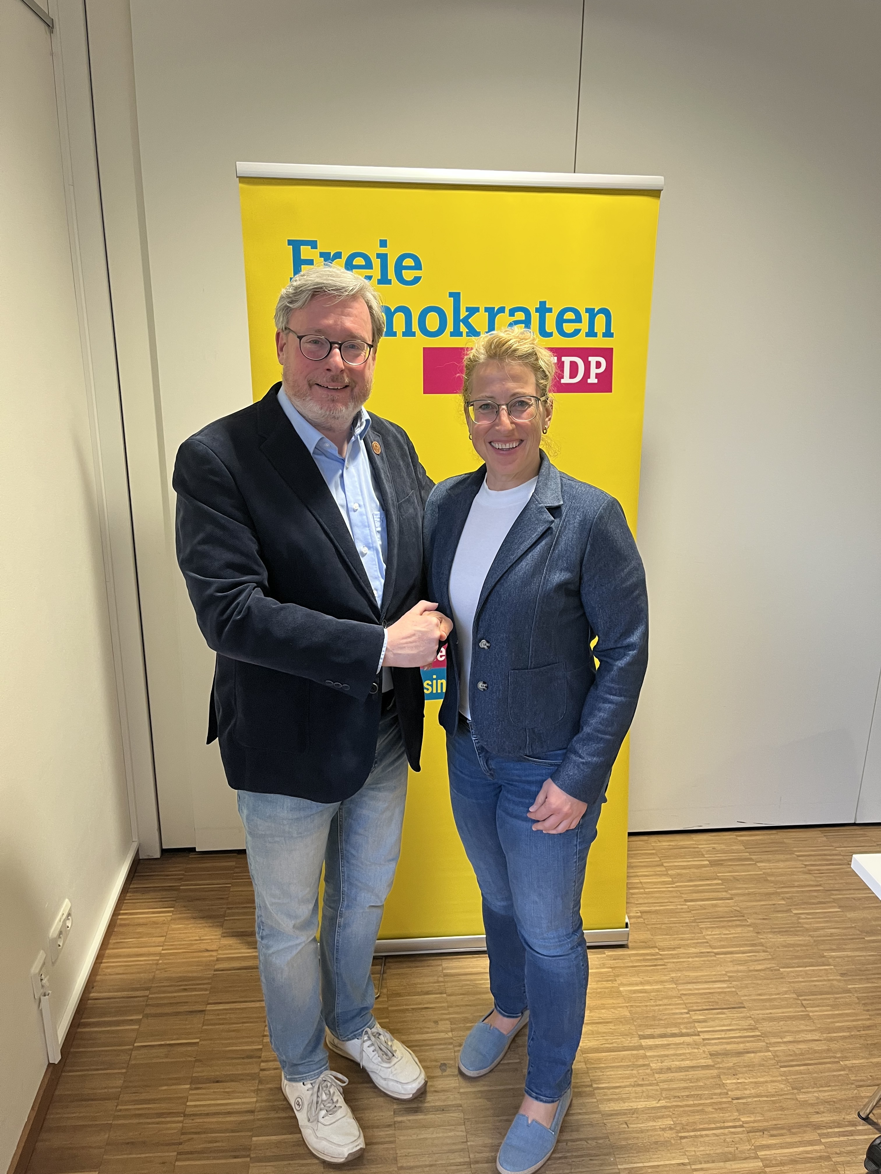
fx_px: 882
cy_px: 587
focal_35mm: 26
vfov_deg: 67.3
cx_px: 440
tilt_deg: -17.1
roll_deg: -0.7
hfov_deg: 53.1
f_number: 1.6
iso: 100
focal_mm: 5.1
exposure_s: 1/50
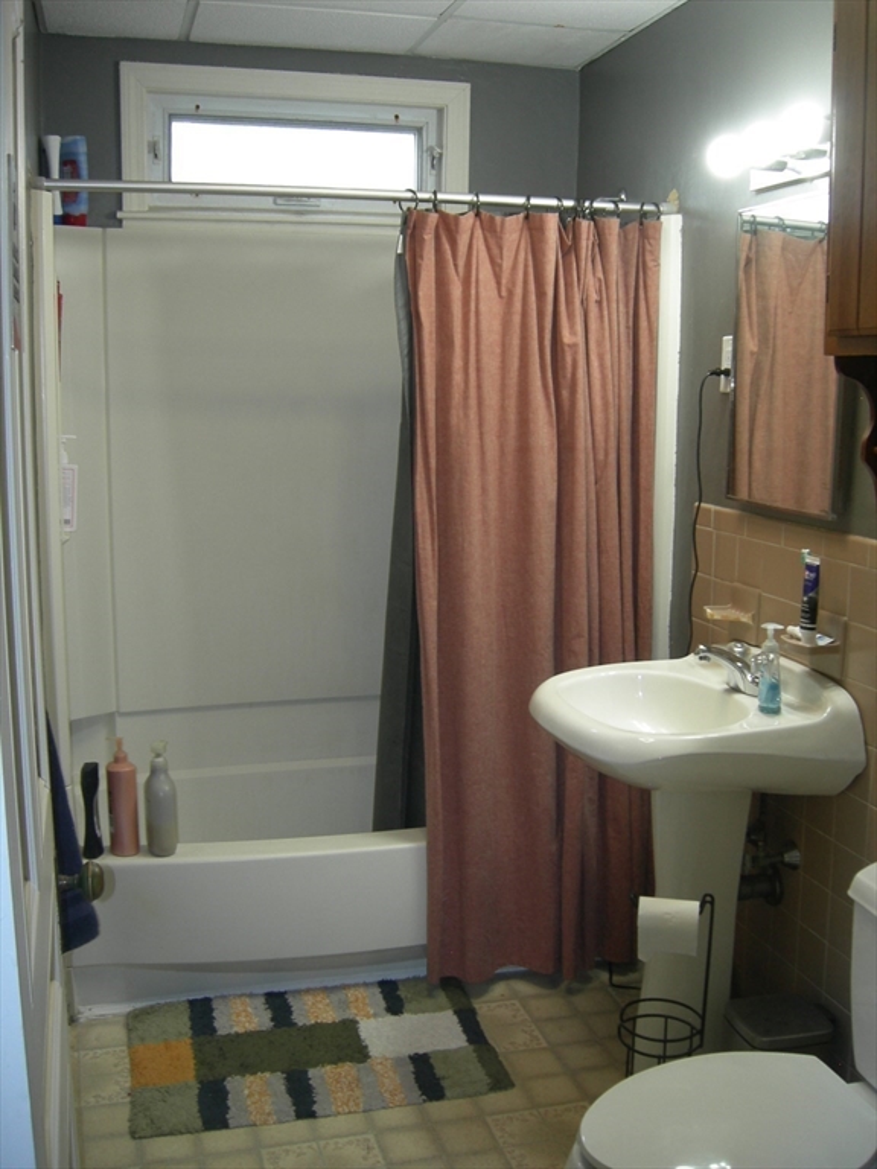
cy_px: 584
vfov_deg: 51.4
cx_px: 438
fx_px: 1216
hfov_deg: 39.7
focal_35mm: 36
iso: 64
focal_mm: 7.5
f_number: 2.7
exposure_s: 1/30
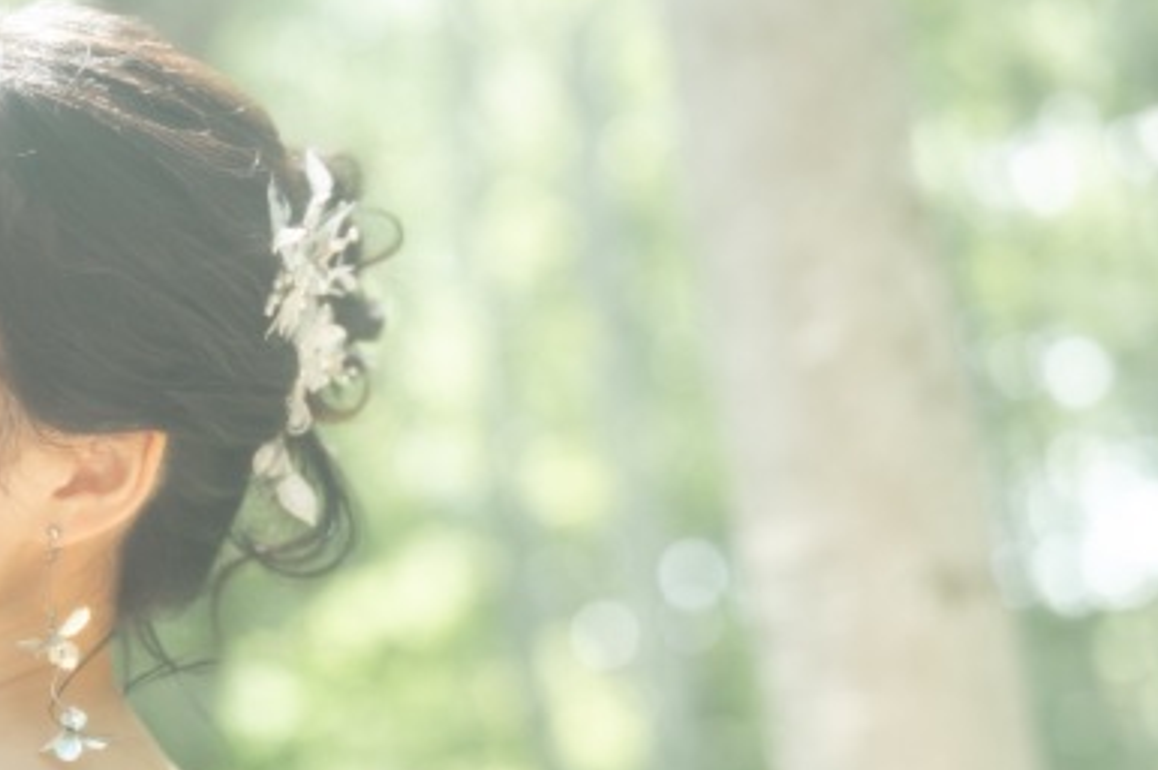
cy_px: 672
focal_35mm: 104
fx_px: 3342
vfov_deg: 13.0
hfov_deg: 19.5
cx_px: 280
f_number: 2
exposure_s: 1/100
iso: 100
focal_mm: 50
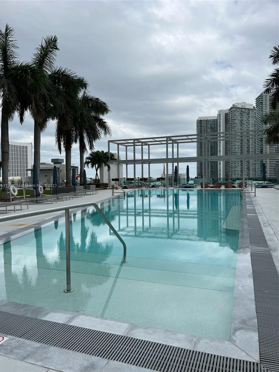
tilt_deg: -0.8
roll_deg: +0.7
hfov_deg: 53.1
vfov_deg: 67.3
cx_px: 140
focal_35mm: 26
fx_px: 279
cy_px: 186
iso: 50
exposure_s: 1/6579
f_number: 1.5
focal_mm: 5.7
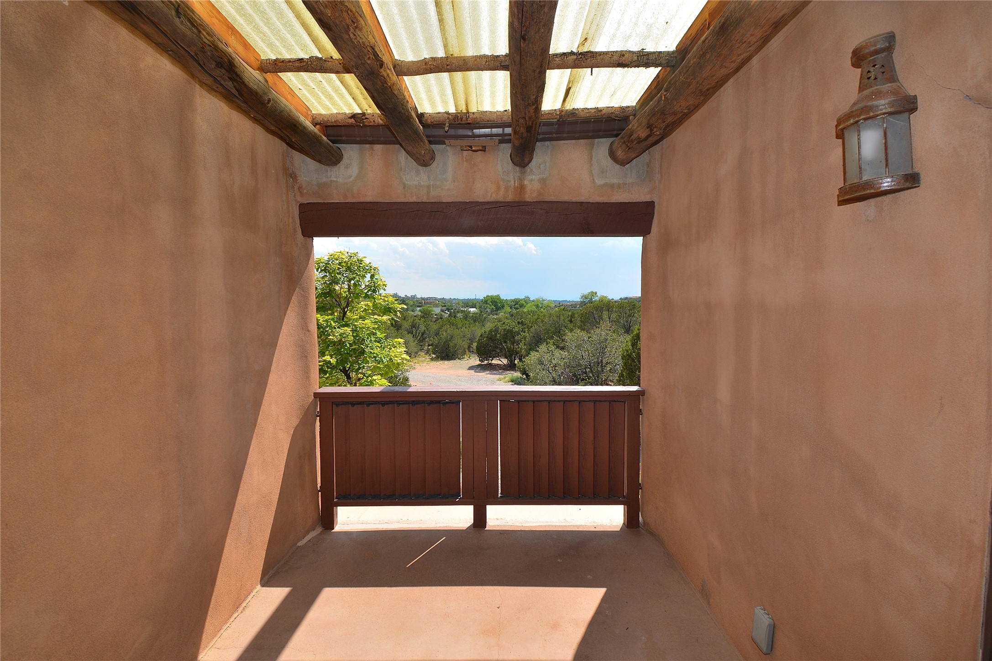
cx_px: 496
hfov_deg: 100.4
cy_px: 330
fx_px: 413
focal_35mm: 15
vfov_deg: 77.3
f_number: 8
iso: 100
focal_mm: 10
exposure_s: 1/200
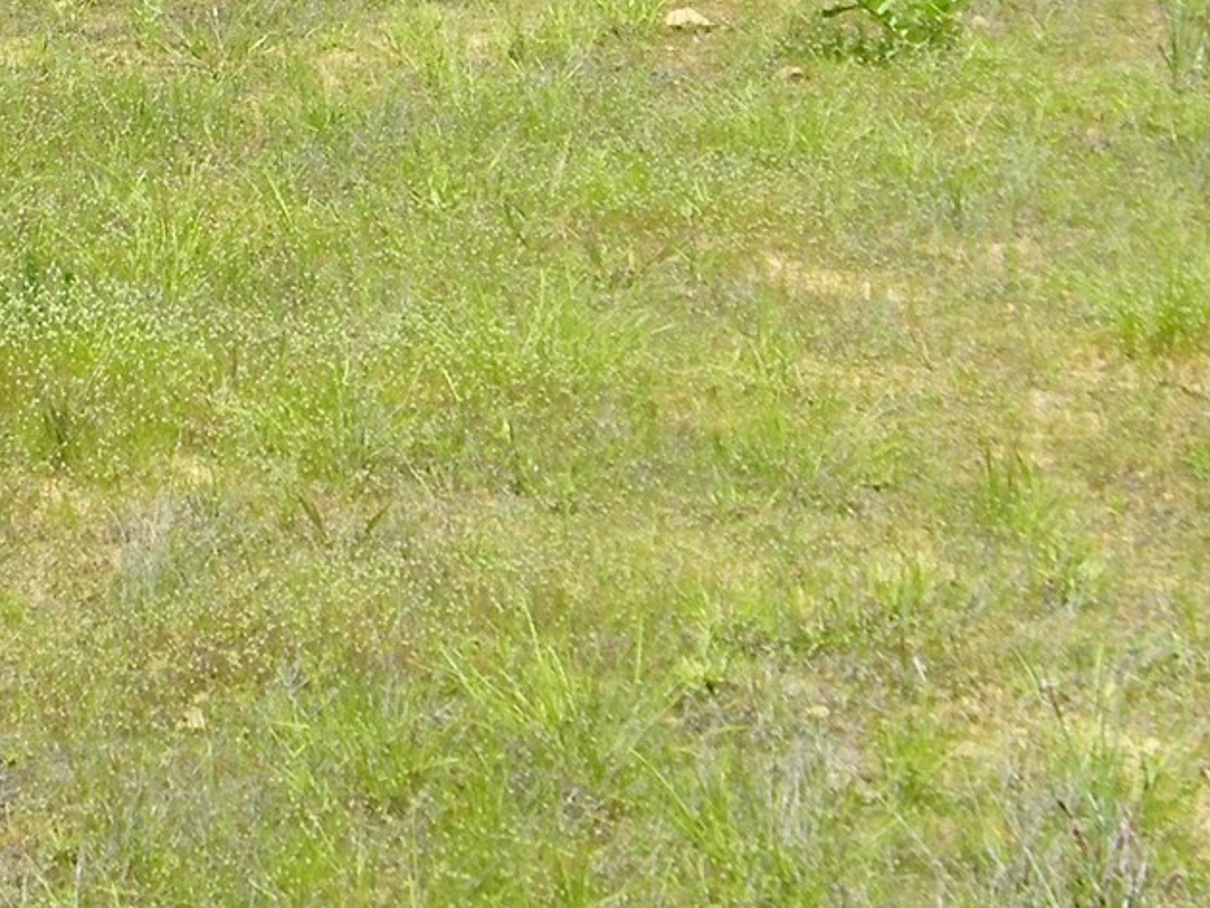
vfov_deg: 12.2
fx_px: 4160
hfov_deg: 16.5
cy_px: -144
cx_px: 379
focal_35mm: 119
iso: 80
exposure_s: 1/200
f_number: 7.6
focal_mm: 6.9
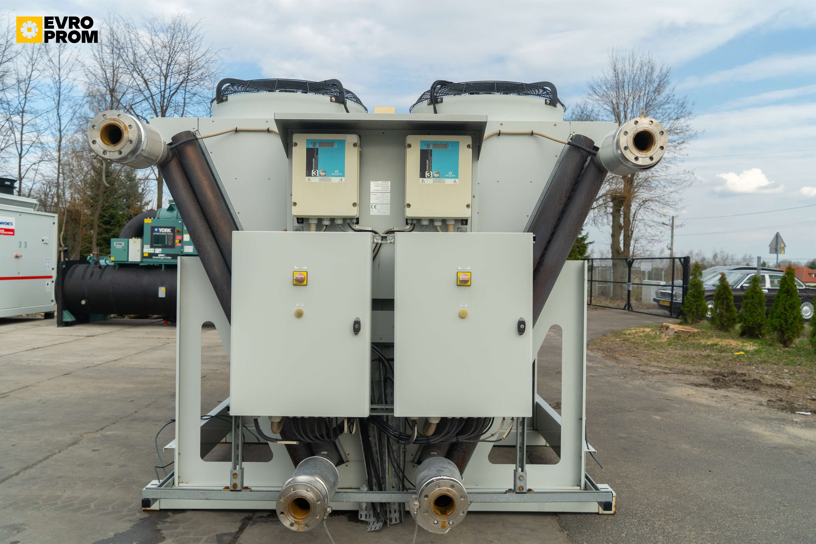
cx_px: 408
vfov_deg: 45.0
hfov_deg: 63.7
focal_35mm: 29
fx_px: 657
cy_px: 272
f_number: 5.6
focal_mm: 29
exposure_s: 1/500
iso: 320
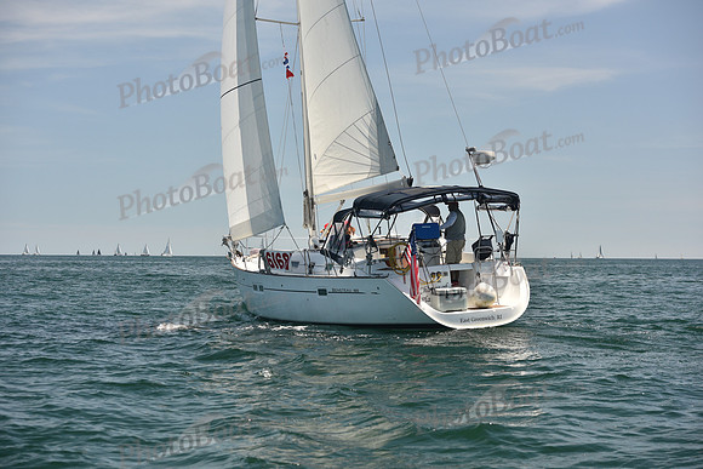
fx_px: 1367
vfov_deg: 19.5
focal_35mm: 70
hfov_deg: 28.8
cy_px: 234
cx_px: 352
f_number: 5
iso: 250
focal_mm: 70
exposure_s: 1/800
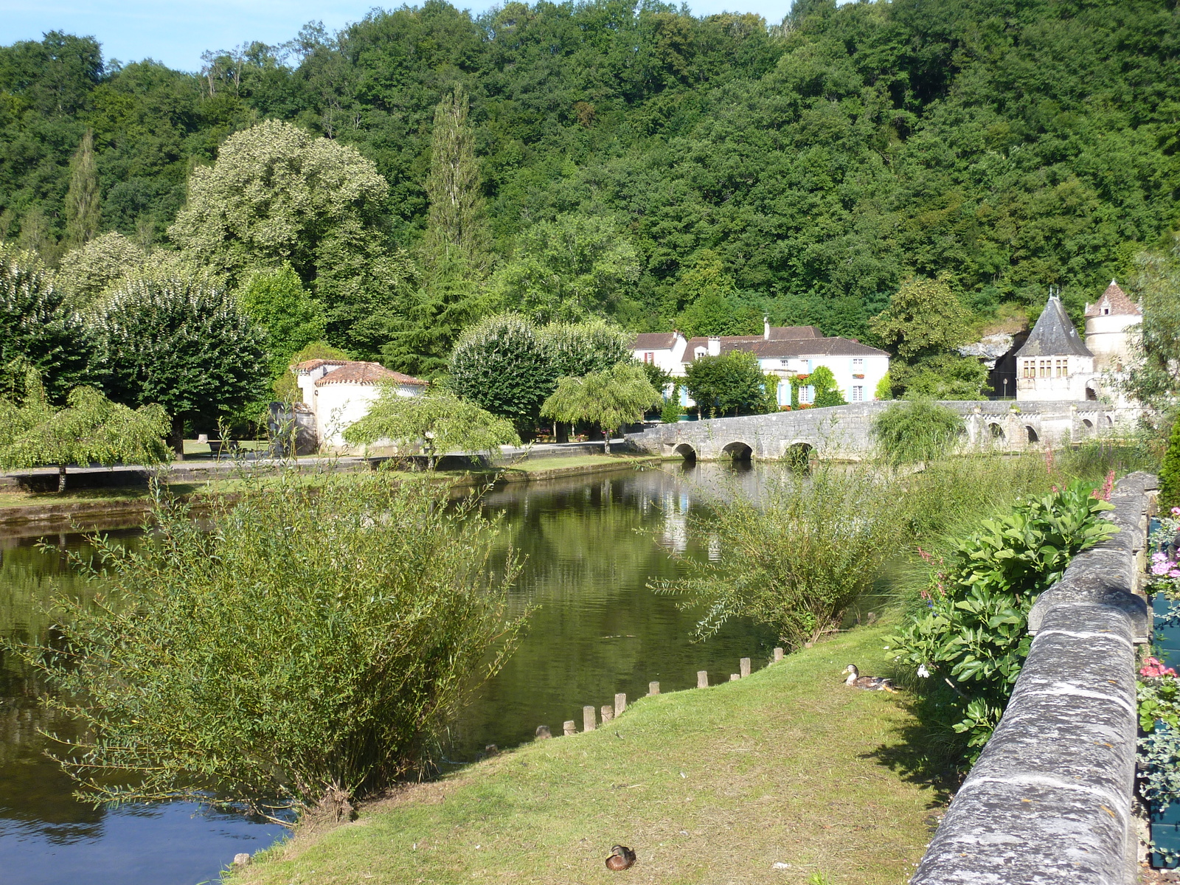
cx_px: 590
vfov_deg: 36.0
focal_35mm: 40
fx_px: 1364
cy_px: 442
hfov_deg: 46.8
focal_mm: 6.5
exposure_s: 1/320
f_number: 4
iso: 80
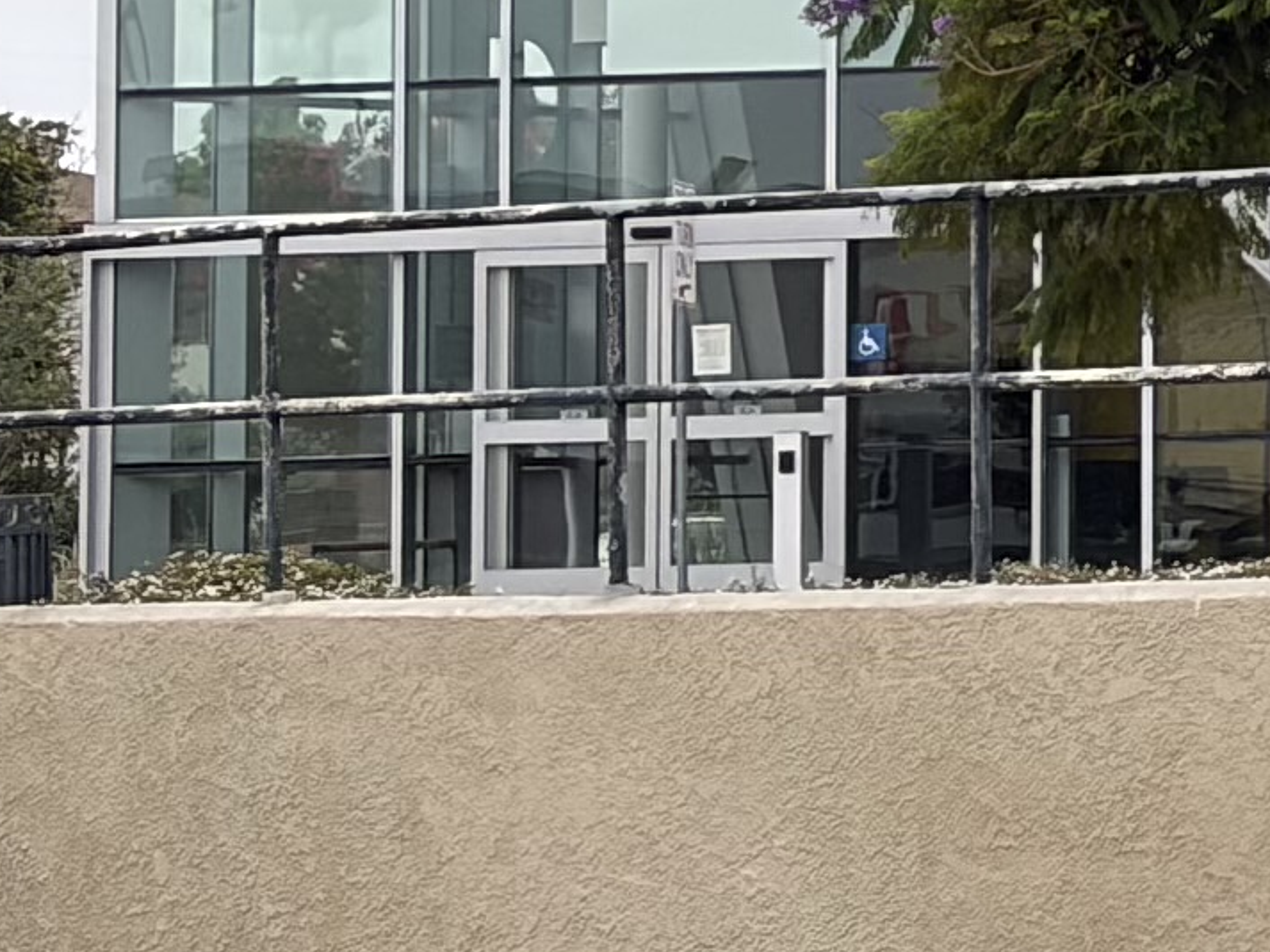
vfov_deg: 5.0
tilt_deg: +6.6
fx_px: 10788
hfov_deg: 6.4
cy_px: -630
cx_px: 2966
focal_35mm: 294
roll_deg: +1.2
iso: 50
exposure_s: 1/2865
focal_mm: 5.96
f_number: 1.6
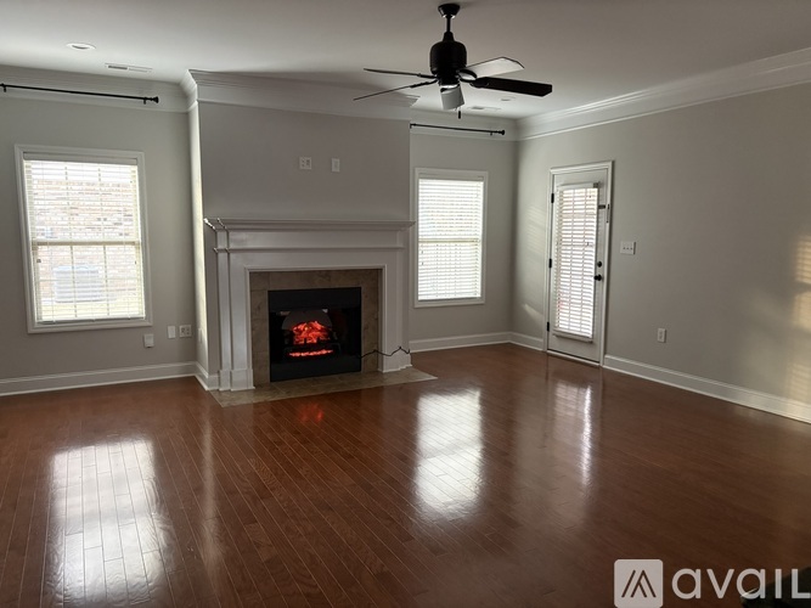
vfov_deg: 53.0
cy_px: 304
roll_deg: -0.4
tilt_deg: -7.1
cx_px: 406
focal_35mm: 26
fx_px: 609
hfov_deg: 67.3
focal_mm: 5.96
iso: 500
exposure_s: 1/40
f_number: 1.6
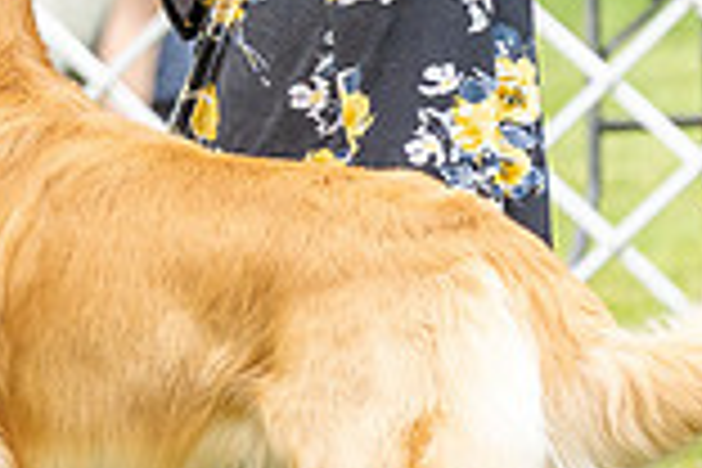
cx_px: -241
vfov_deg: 1.8
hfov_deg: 2.7
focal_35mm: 776
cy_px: 4
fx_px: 15131
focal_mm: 179
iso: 400
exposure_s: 1/640
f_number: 4.5
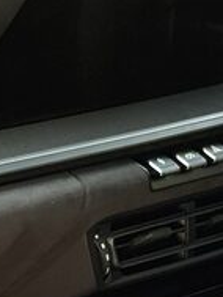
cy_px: 107
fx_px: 2608
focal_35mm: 304
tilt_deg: -15.7
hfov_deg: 4.9
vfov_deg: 6.5
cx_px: 80
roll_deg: -1.3
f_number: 1.78
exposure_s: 1/131
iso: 200
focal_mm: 6.76
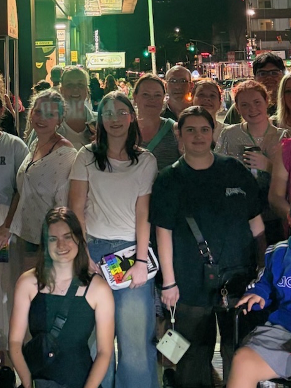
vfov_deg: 21.5
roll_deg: +1.4
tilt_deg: +7.3
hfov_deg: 17.1
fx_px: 964
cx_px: 74
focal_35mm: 86
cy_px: -48
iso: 400
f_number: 1.6
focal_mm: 5.96
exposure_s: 1/60
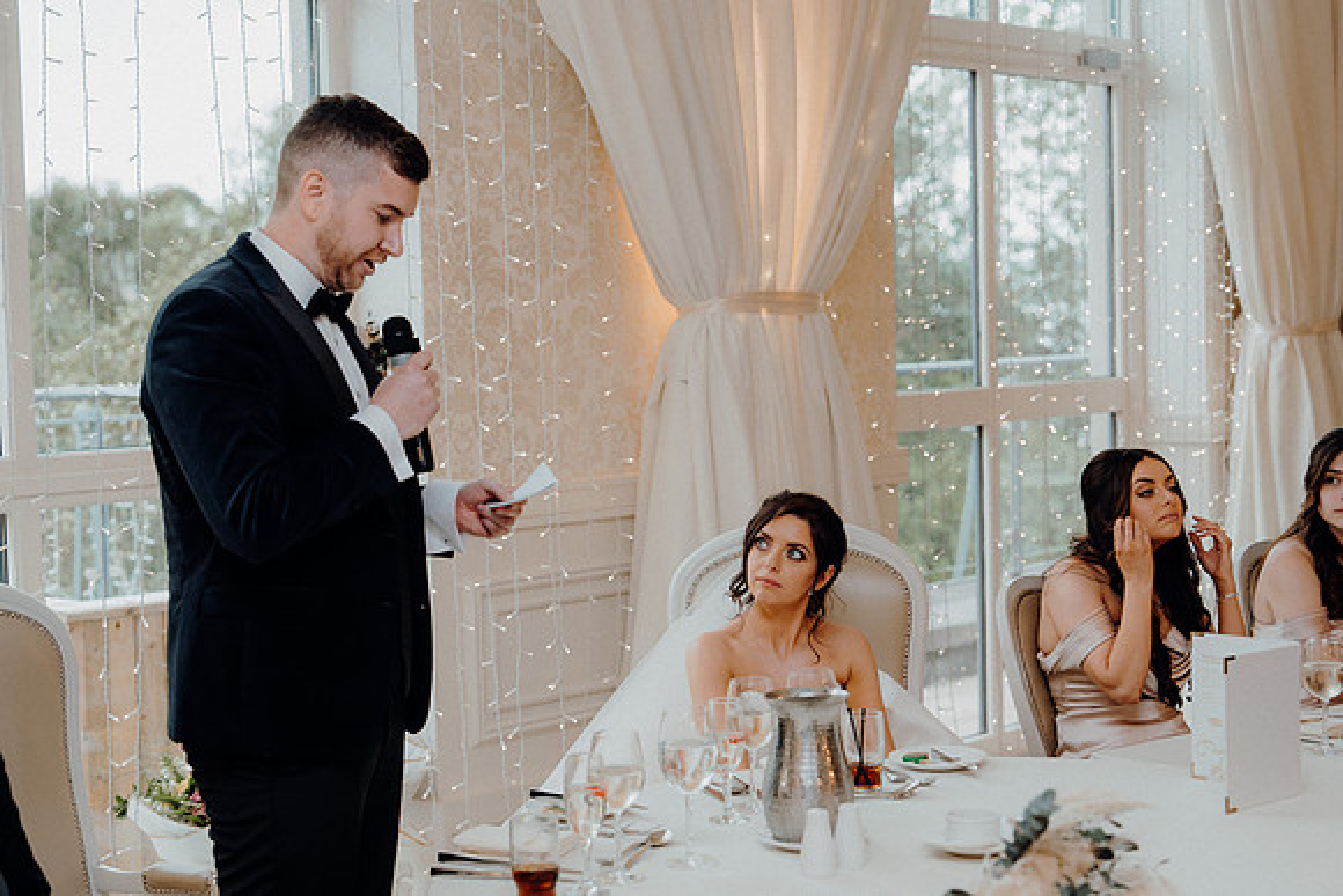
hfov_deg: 32.4
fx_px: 2313
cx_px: 672
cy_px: 448
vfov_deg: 21.9
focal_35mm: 62
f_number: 3.5
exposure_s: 1/160
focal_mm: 62
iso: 800
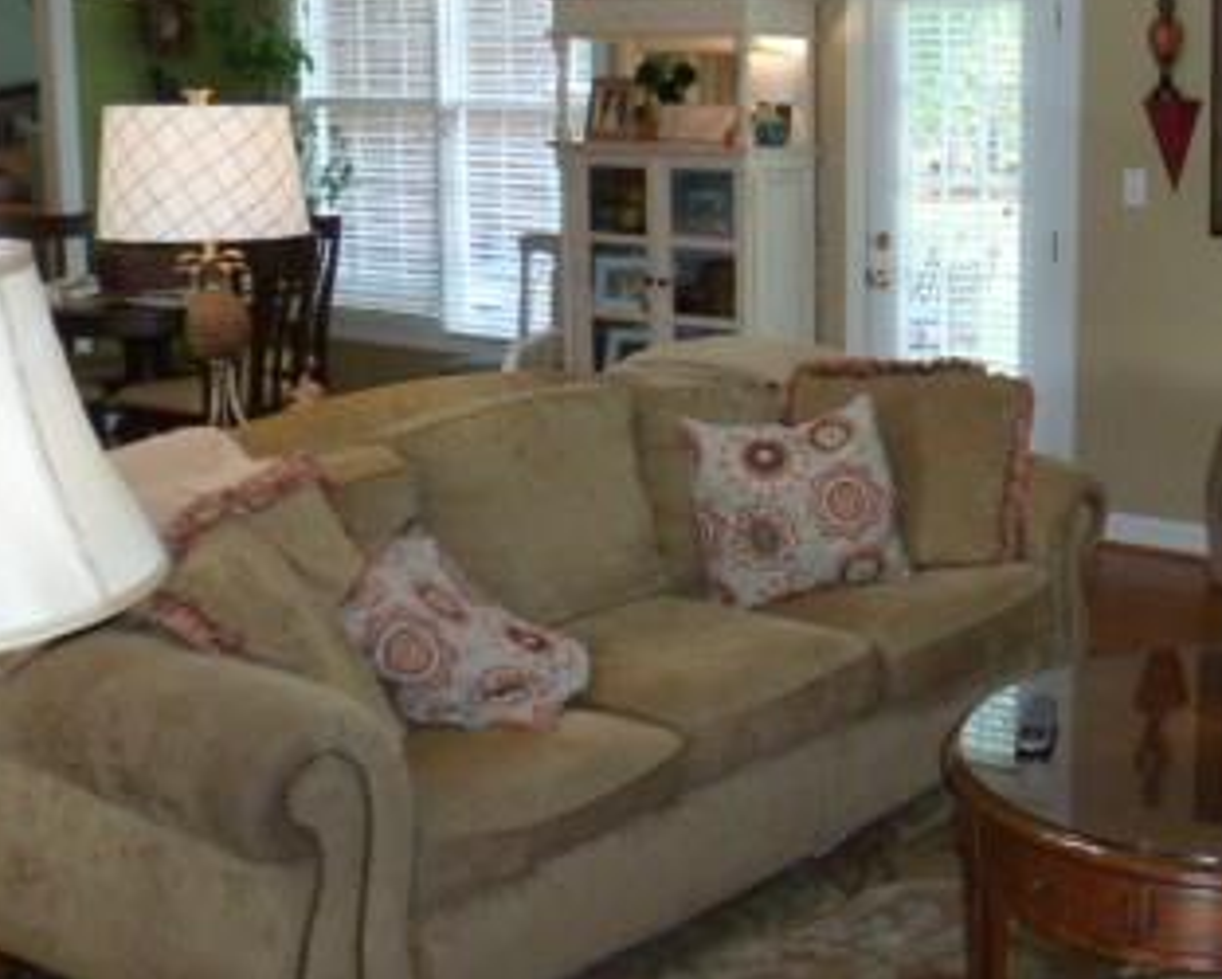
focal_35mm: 48
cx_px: 1097
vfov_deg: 31.3
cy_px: 356
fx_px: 1737
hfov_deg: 36.4
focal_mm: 4.3
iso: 250
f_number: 3.3
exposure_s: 1/60
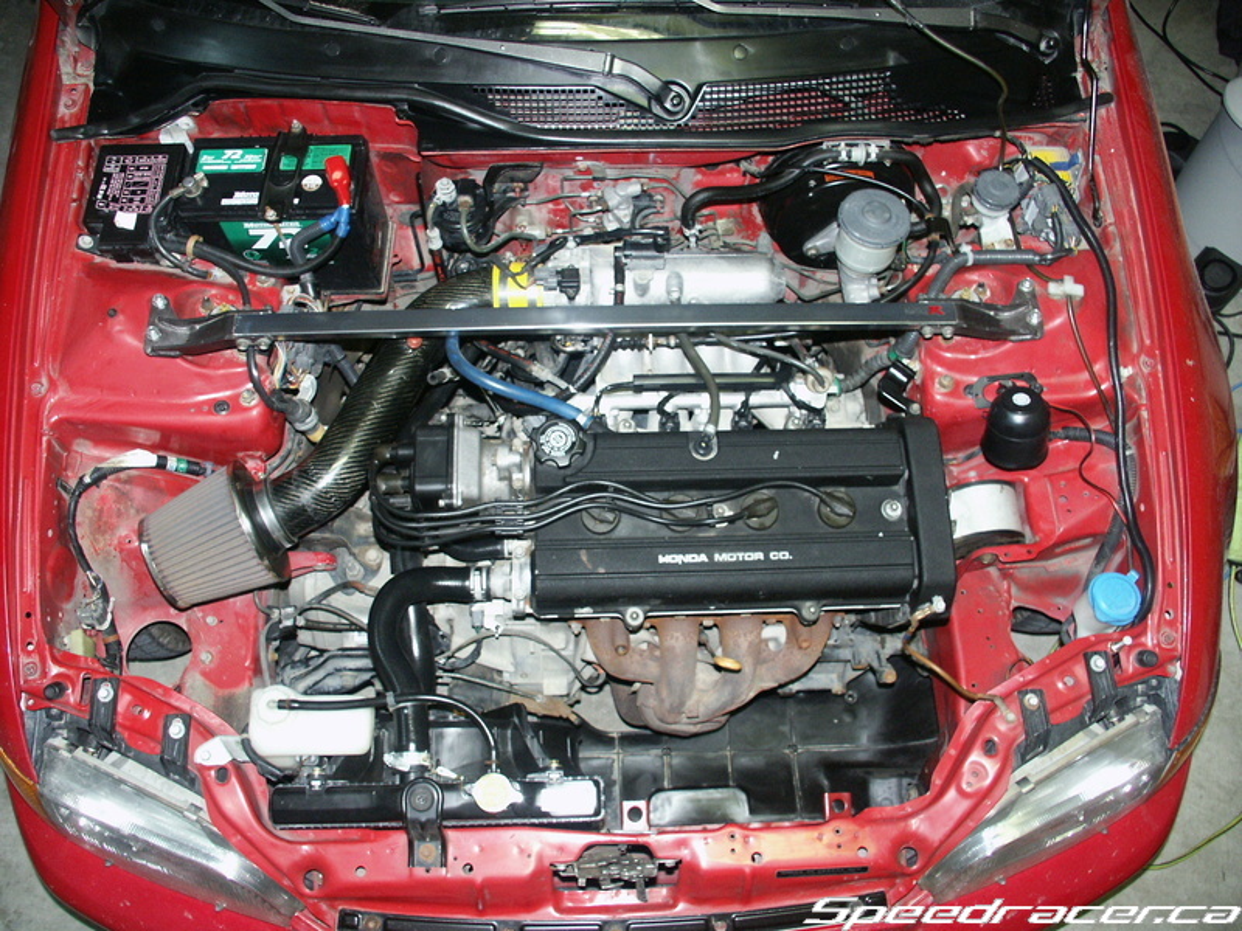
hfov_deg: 61.7
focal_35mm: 29
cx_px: 621
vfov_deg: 48.2
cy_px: 466
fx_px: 1041
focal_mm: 7.65
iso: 200
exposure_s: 1/45
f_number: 2.8
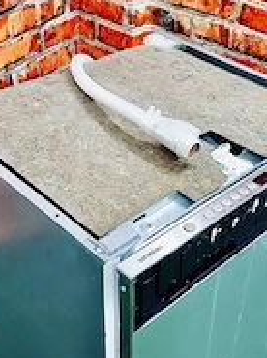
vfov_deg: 36.8
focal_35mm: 52
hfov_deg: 27.8
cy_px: 153
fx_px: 537
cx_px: 168
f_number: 1.8
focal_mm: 5.23
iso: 250
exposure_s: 1/25
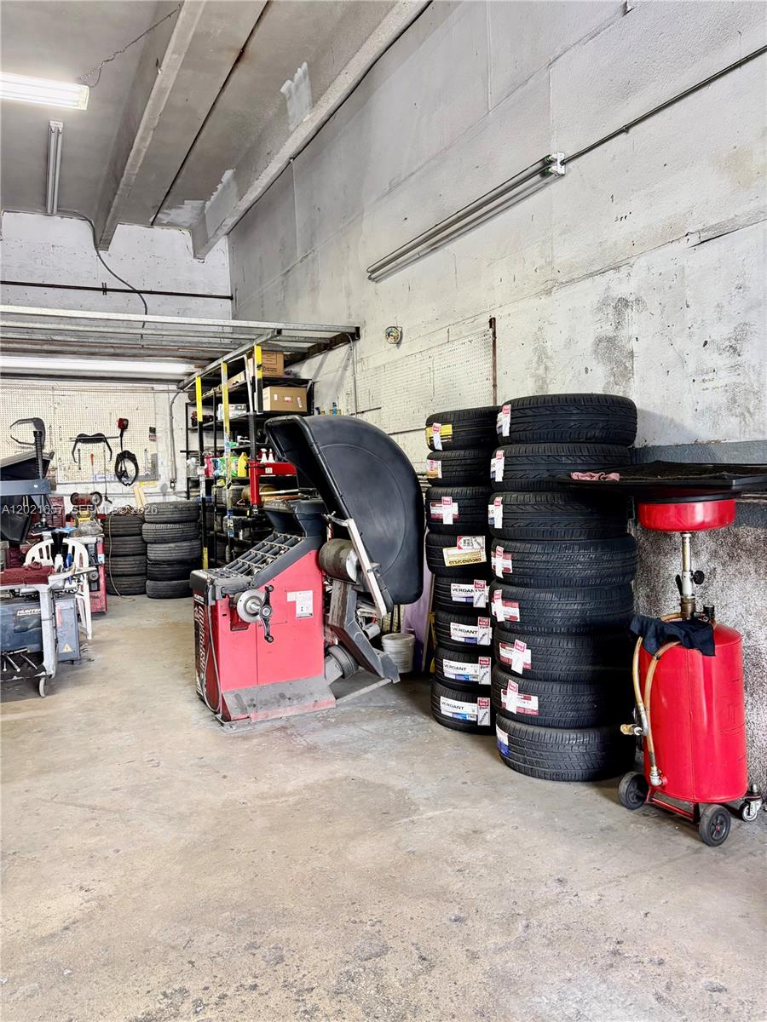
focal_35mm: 26
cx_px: 384
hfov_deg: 53.1
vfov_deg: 67.3
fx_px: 768
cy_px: 511
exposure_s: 1/60
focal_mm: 5.96
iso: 125
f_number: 1.6
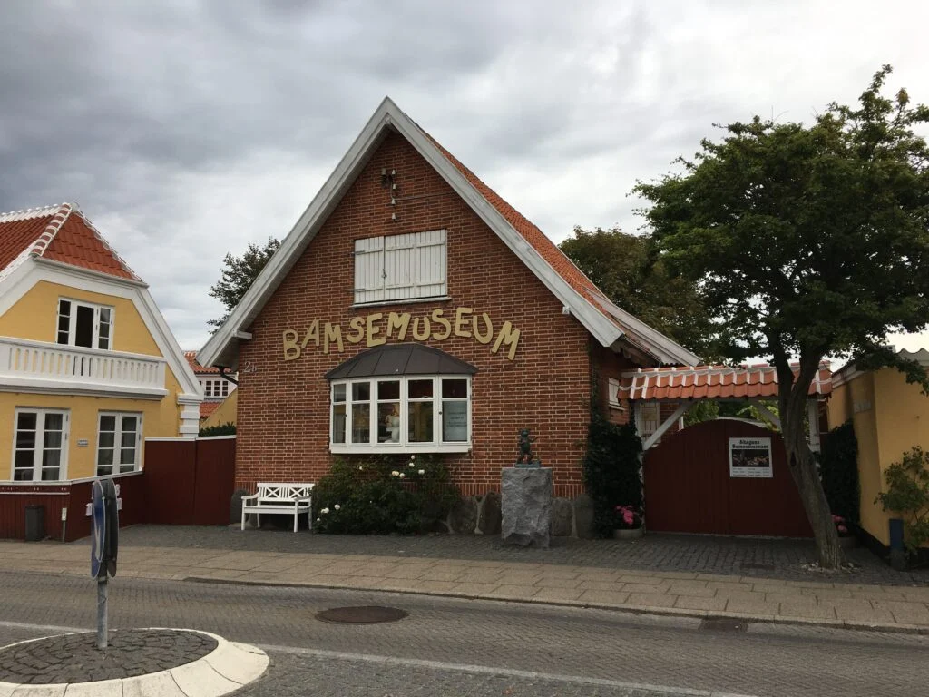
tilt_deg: +7.1
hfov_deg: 61.7
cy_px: 348
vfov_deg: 48.2
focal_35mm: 29
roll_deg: +0.1
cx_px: 464
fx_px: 778
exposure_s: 1/499
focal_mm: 4.15
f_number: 2.2
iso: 25
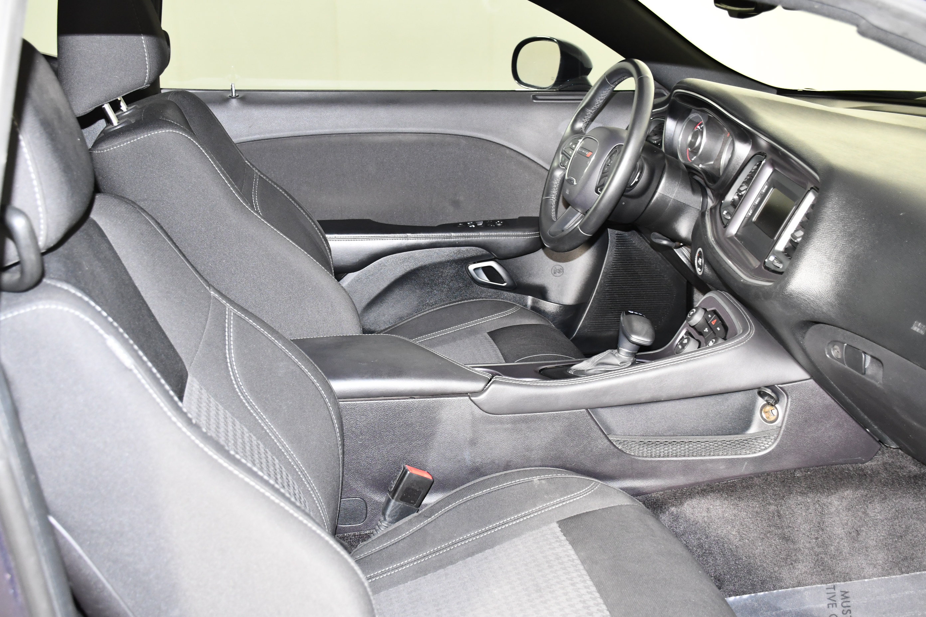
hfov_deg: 48.5
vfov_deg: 33.4
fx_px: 1029
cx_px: 463
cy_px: 308
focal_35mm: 40
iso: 1600
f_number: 5.6
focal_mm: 27
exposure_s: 1/60
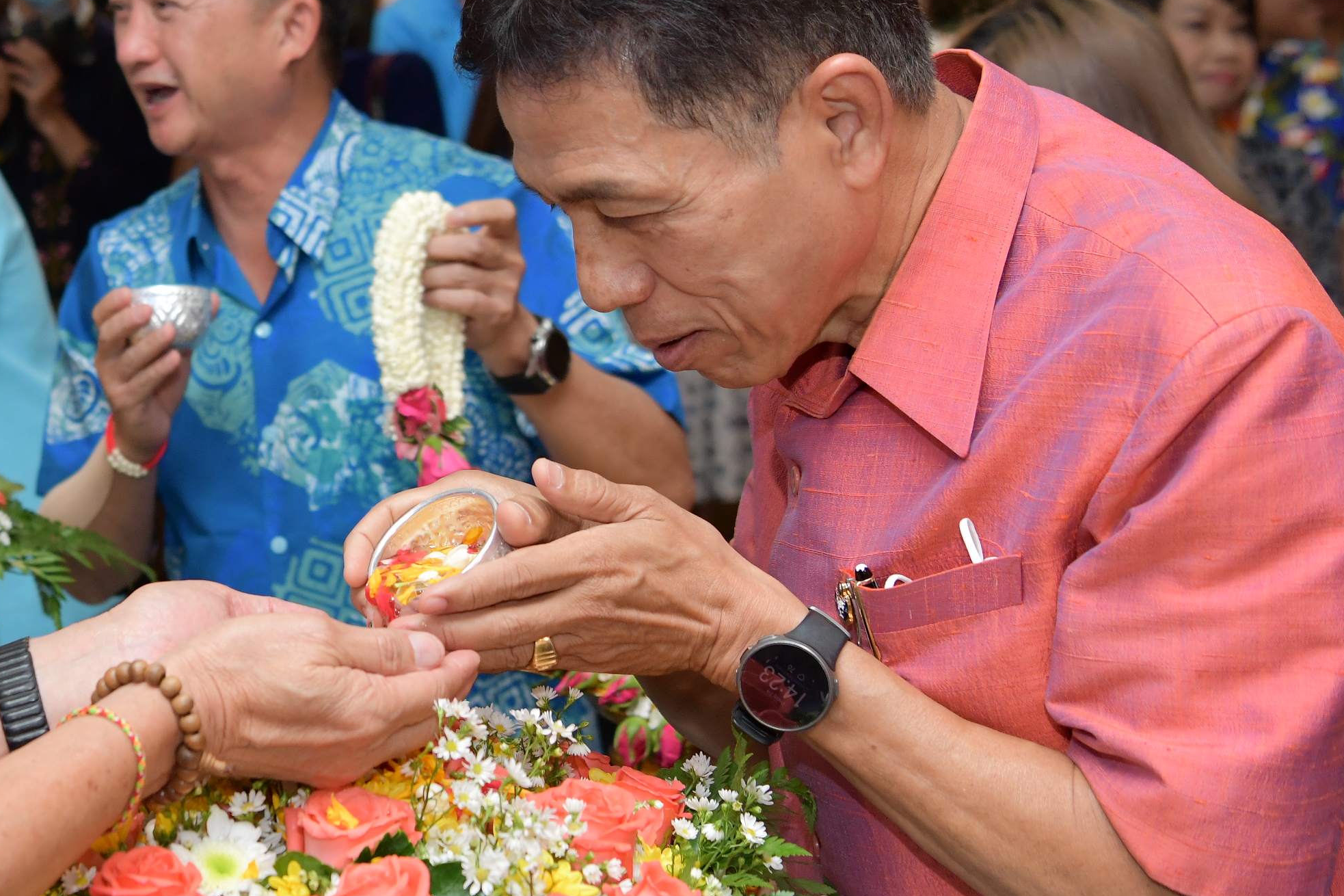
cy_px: 318
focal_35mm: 84
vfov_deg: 16.2
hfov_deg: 23.6
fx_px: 3135
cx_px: 157
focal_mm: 40
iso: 1000
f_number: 4
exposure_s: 1/200
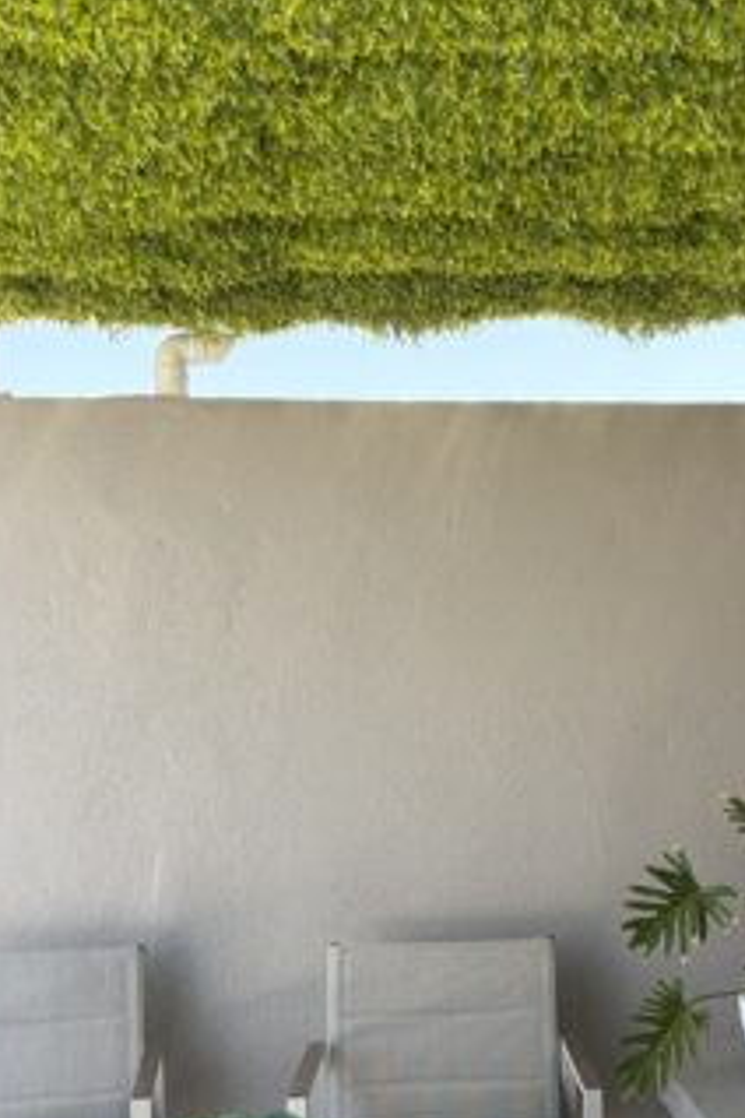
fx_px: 1583
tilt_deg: -2.8
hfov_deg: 26.2
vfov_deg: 38.4
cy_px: 756
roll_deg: -0.4
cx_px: 531
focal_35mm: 51
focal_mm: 5.96
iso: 50
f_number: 1.6
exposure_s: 1/424
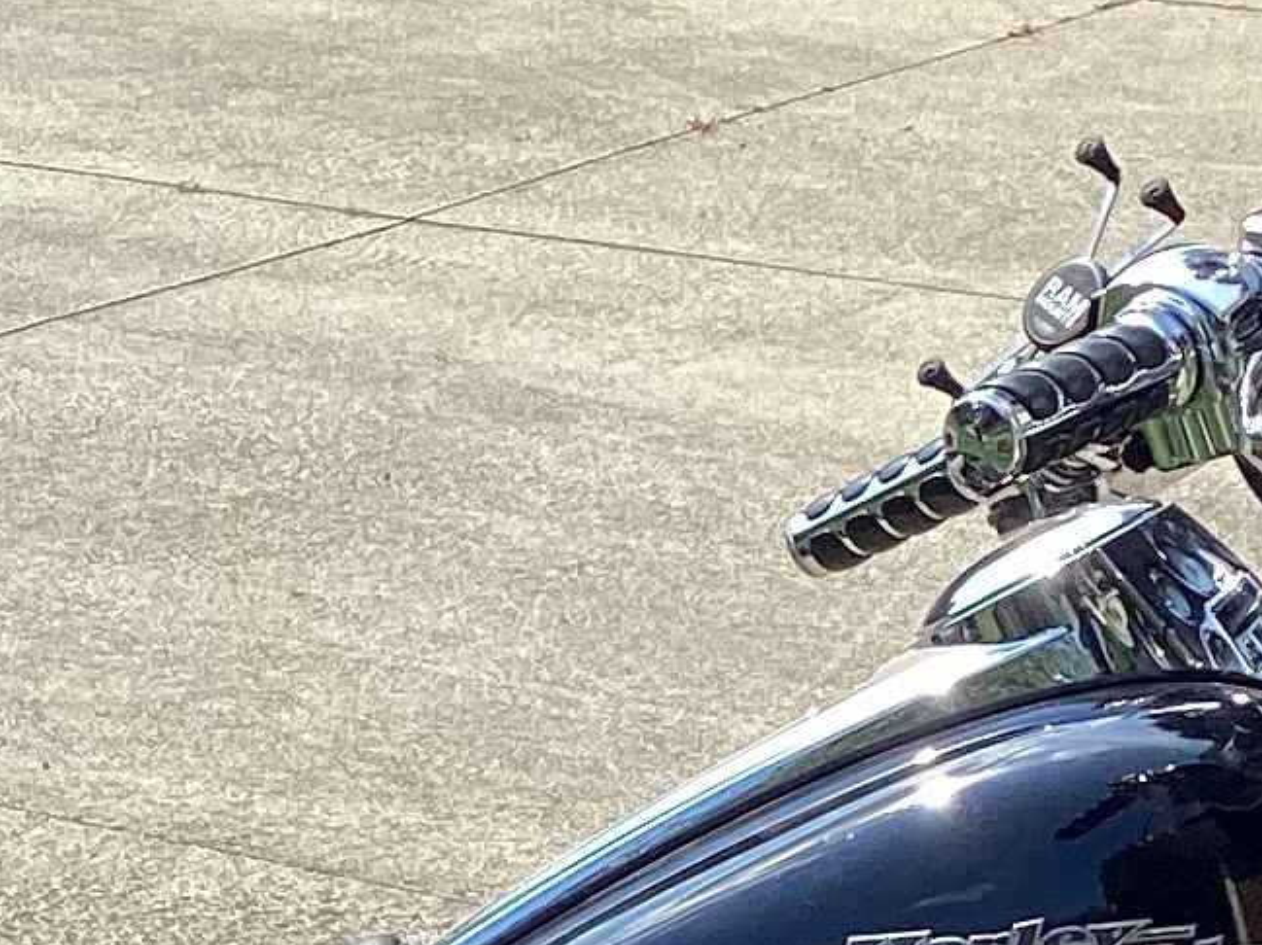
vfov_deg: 9.2
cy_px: 1466
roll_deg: -1.3
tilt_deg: -19.0
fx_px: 5684
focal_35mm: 156
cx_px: 406
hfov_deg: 12.6
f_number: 2.4
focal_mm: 3.3
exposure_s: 1/691
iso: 25
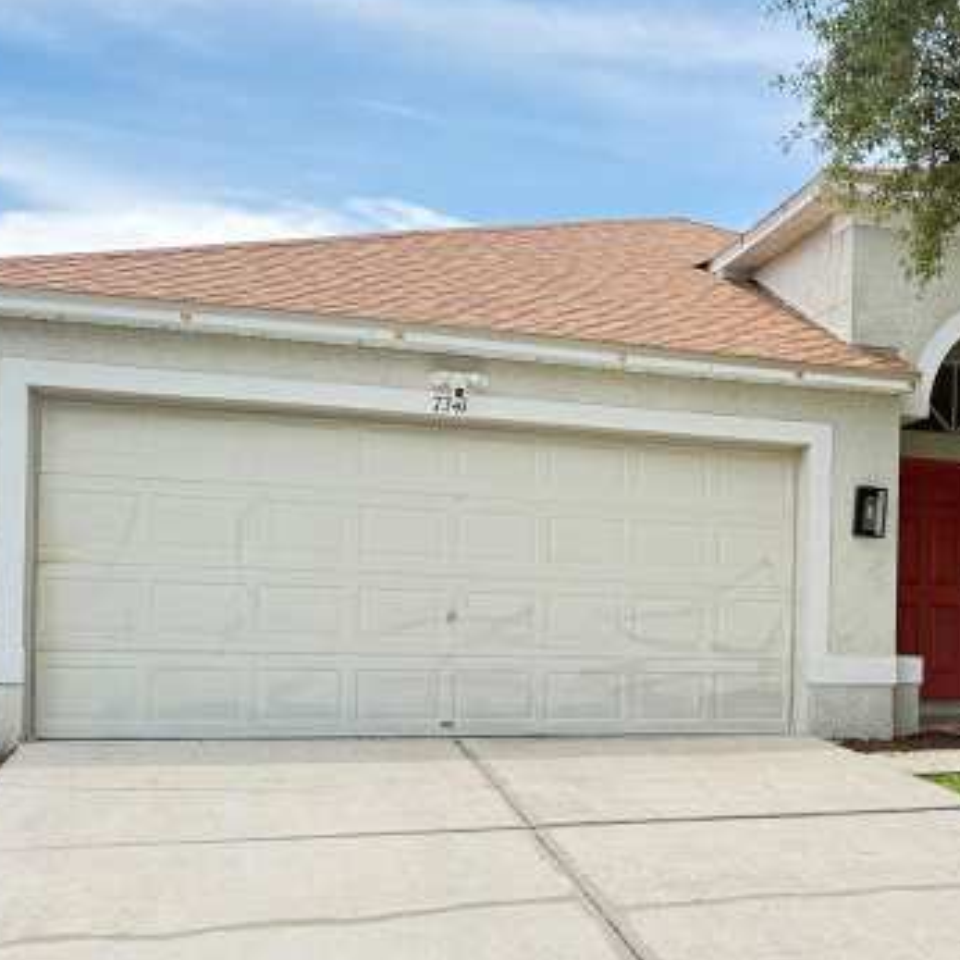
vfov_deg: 34.4
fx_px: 1537
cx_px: 891
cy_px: 641
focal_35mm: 49
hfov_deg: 32.7
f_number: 1.78
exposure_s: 1/1139
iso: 80
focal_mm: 6.76
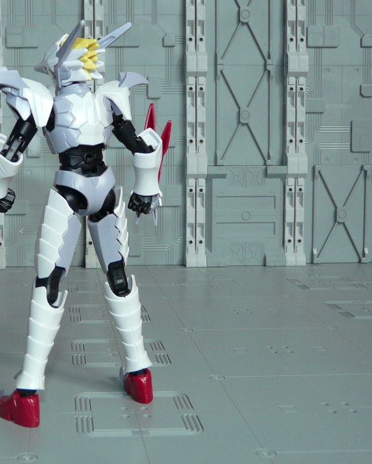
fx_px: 688
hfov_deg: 29.6
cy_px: 203
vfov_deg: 37.3
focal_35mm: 50
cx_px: 73
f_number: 2.8
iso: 100
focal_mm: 5.6
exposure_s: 1/100
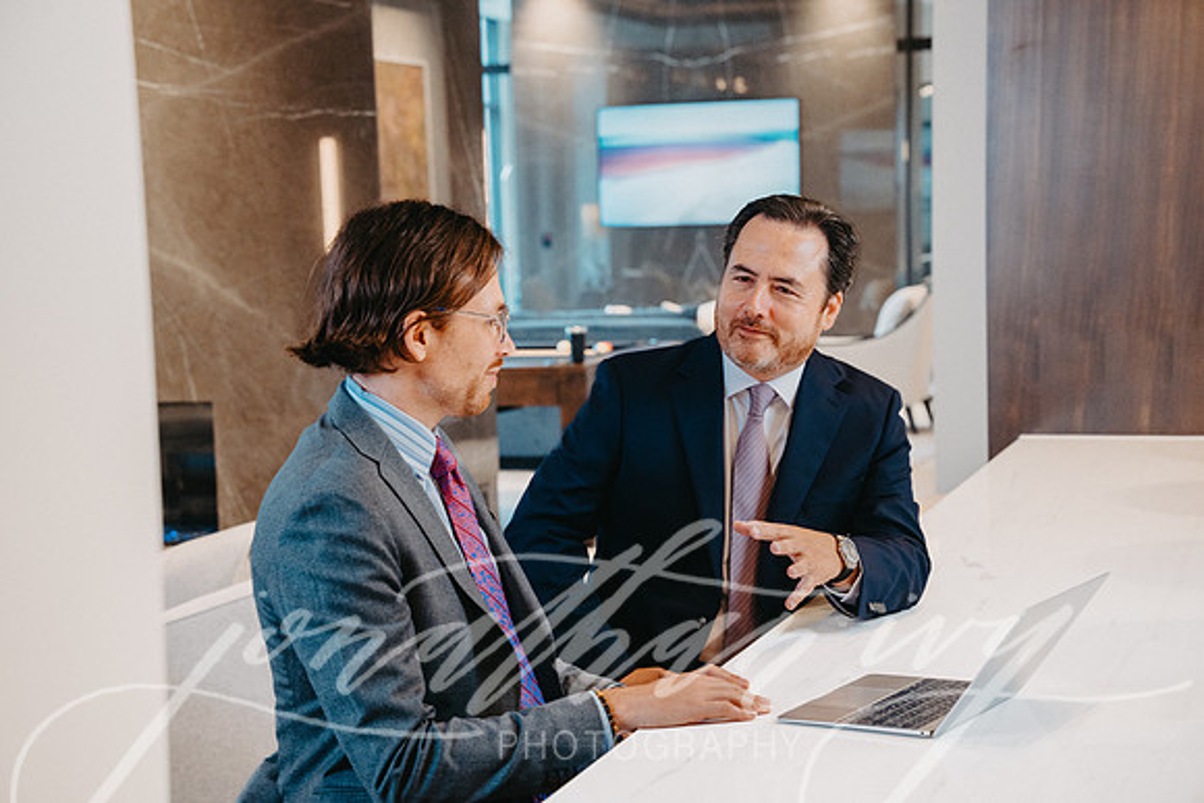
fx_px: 2342
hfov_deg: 28.8
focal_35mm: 70
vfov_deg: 19.5
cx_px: 602
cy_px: 402
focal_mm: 70
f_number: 5
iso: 1000
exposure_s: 1/100
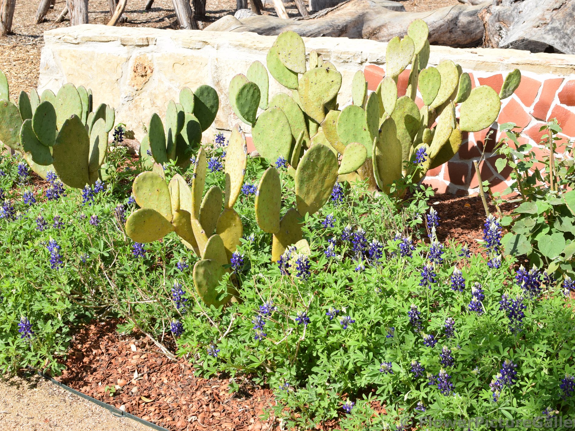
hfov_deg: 33.5
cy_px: 214
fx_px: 956
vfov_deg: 25.4
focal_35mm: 58
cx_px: 303
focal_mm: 35
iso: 200
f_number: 9
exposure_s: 1/320
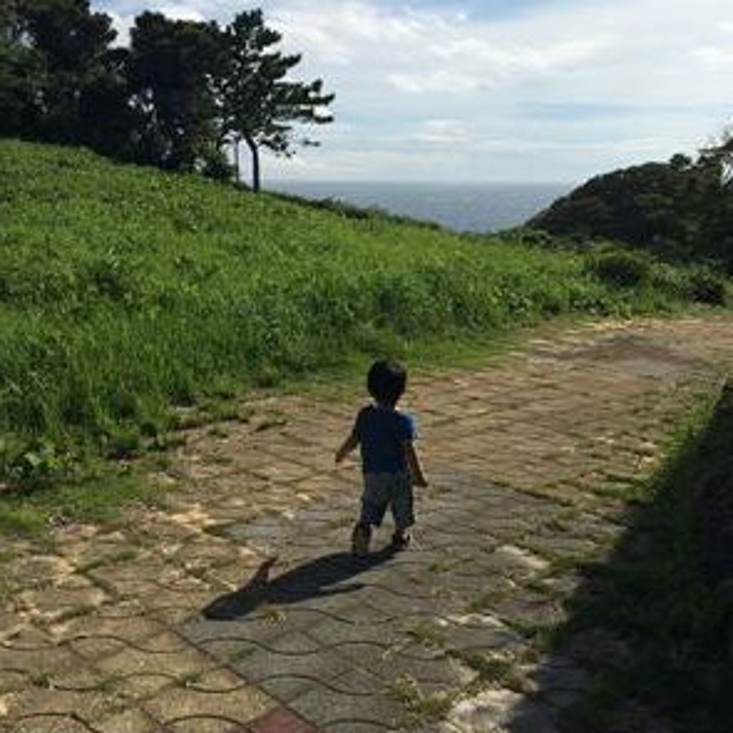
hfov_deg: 46.0
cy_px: 333
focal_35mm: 36
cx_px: 370
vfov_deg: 46.0
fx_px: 862
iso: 40
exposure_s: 1/5882
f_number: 2.2
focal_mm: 4.12
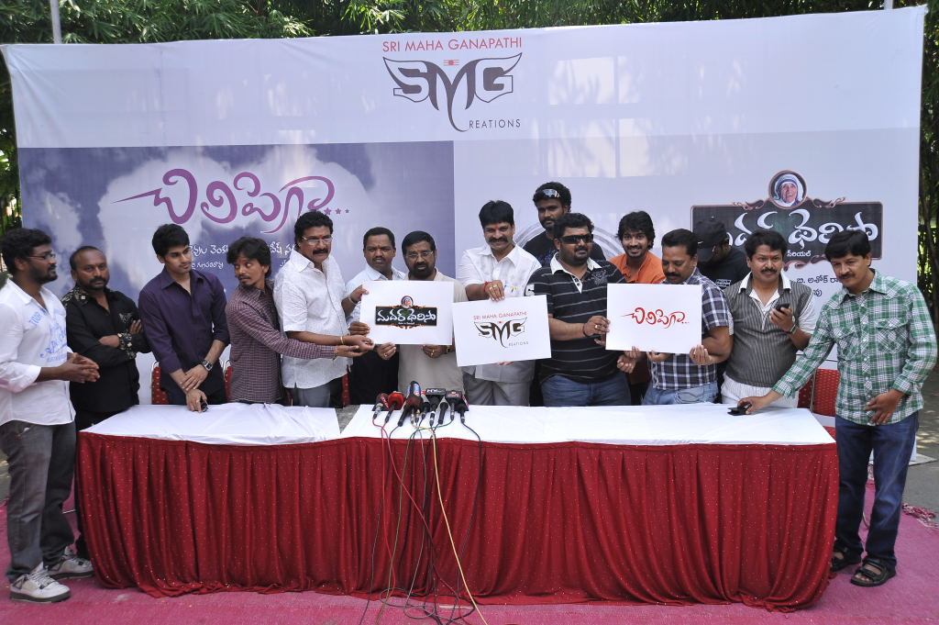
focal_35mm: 35
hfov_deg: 54.5
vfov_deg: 37.8
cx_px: 470
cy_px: 312
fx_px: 912
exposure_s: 1/200
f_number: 5
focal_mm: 35
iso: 250
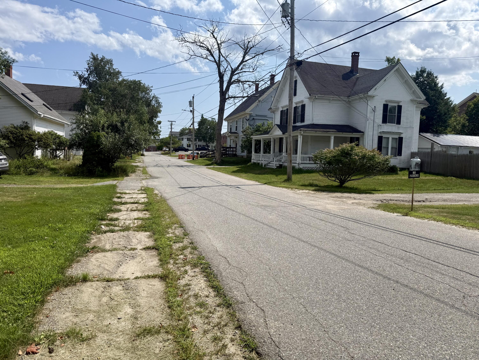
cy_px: 180
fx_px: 332
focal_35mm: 24
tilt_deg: -3.3
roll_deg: -1.9
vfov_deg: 56.8
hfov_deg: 71.6
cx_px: 240
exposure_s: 1/5714
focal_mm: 6.76
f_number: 1.78
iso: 80
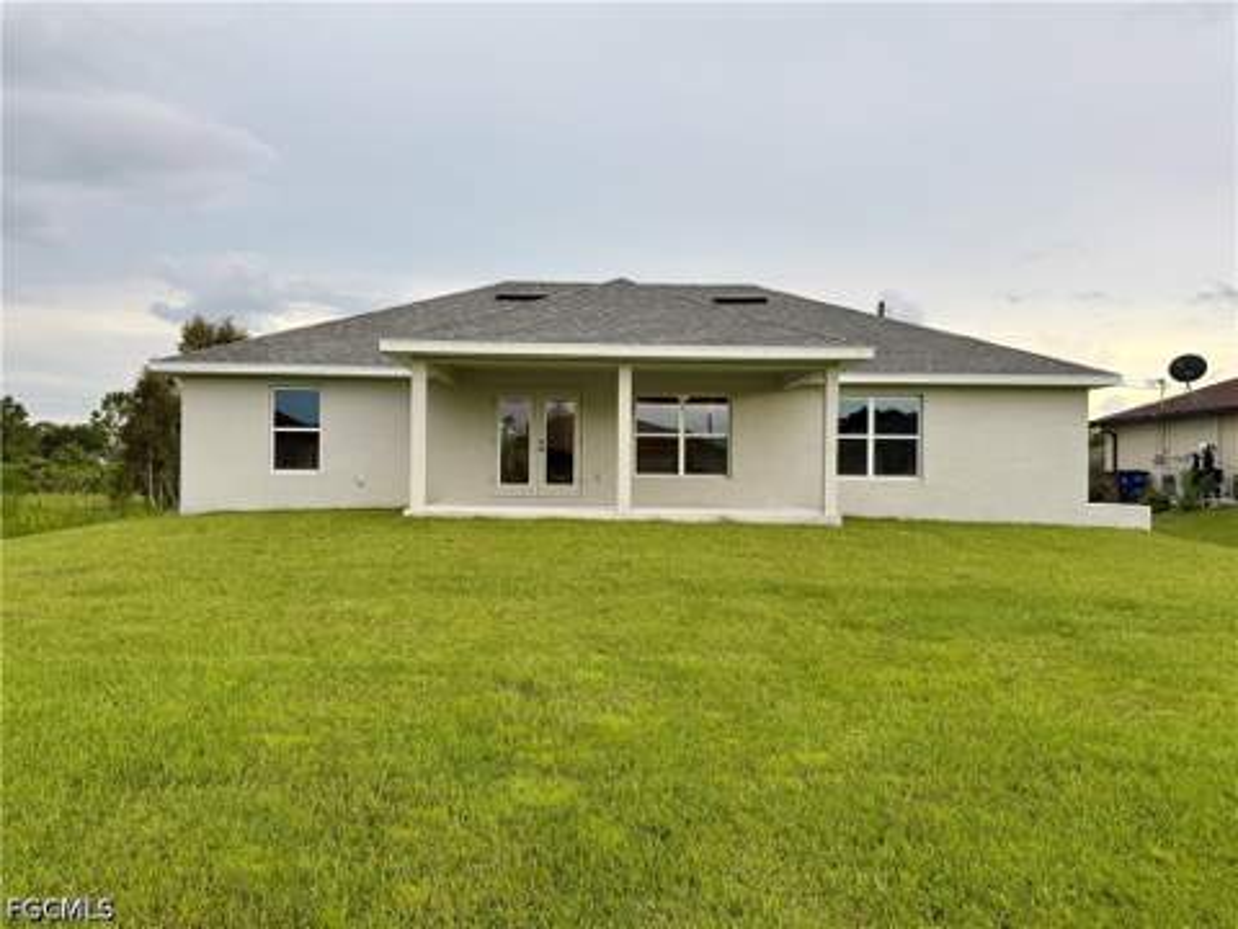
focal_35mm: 24
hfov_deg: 71.6
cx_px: 619
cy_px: 464
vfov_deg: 56.8
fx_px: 858
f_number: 1.78
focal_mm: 6.76
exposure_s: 1/702
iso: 80
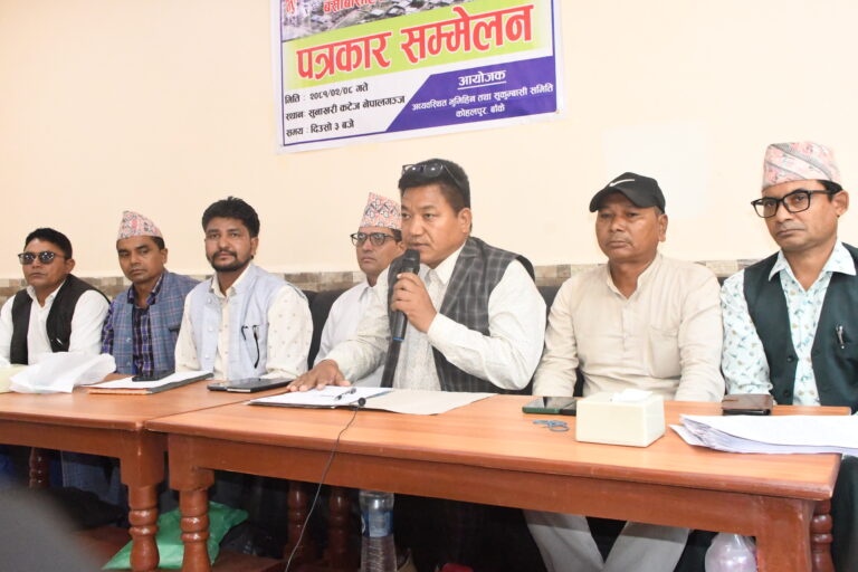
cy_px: 286
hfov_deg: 57.2
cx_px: 429
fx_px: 786
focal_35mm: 33
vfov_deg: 40.0
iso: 16000
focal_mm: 22
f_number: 4.5
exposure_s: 1/100
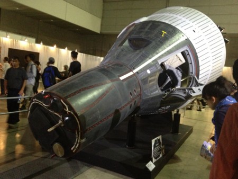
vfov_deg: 40.7
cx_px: 119
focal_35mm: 35
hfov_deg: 52.6
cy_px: 90
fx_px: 241
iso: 640
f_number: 2.4
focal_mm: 4.28
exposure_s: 1/15
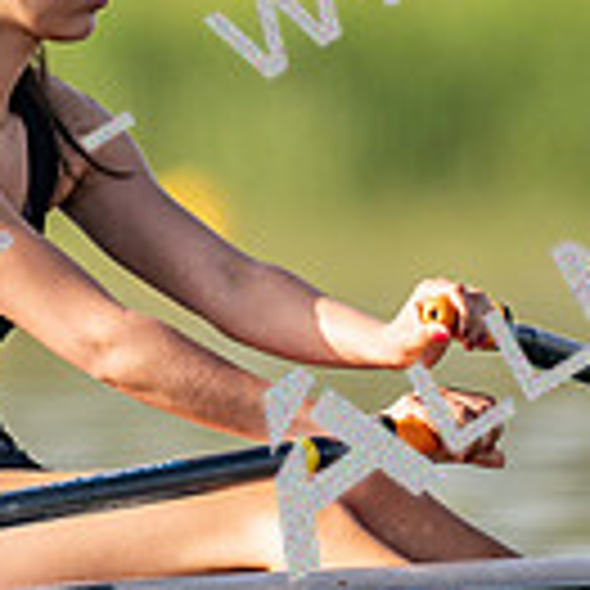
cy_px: 155
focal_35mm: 2266
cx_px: -122
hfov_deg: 0.8
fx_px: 43696
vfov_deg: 0.8
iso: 220
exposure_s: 1/2500
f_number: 4
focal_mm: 600
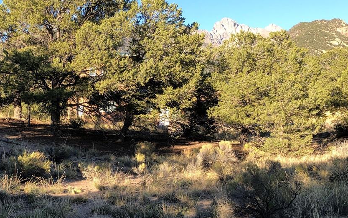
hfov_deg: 34.8
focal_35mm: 57
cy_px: 153
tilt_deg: -1.2
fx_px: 541
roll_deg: +0.7
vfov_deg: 22.6
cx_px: 81
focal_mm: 3.99
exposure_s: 1/428
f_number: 1.8
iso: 20
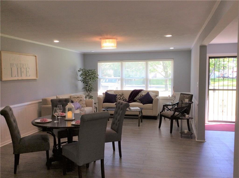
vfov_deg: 44.0
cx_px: 120
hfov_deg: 56.9
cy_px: 89
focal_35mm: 32
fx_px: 221
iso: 40
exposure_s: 1/60
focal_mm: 3.3
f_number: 2.4
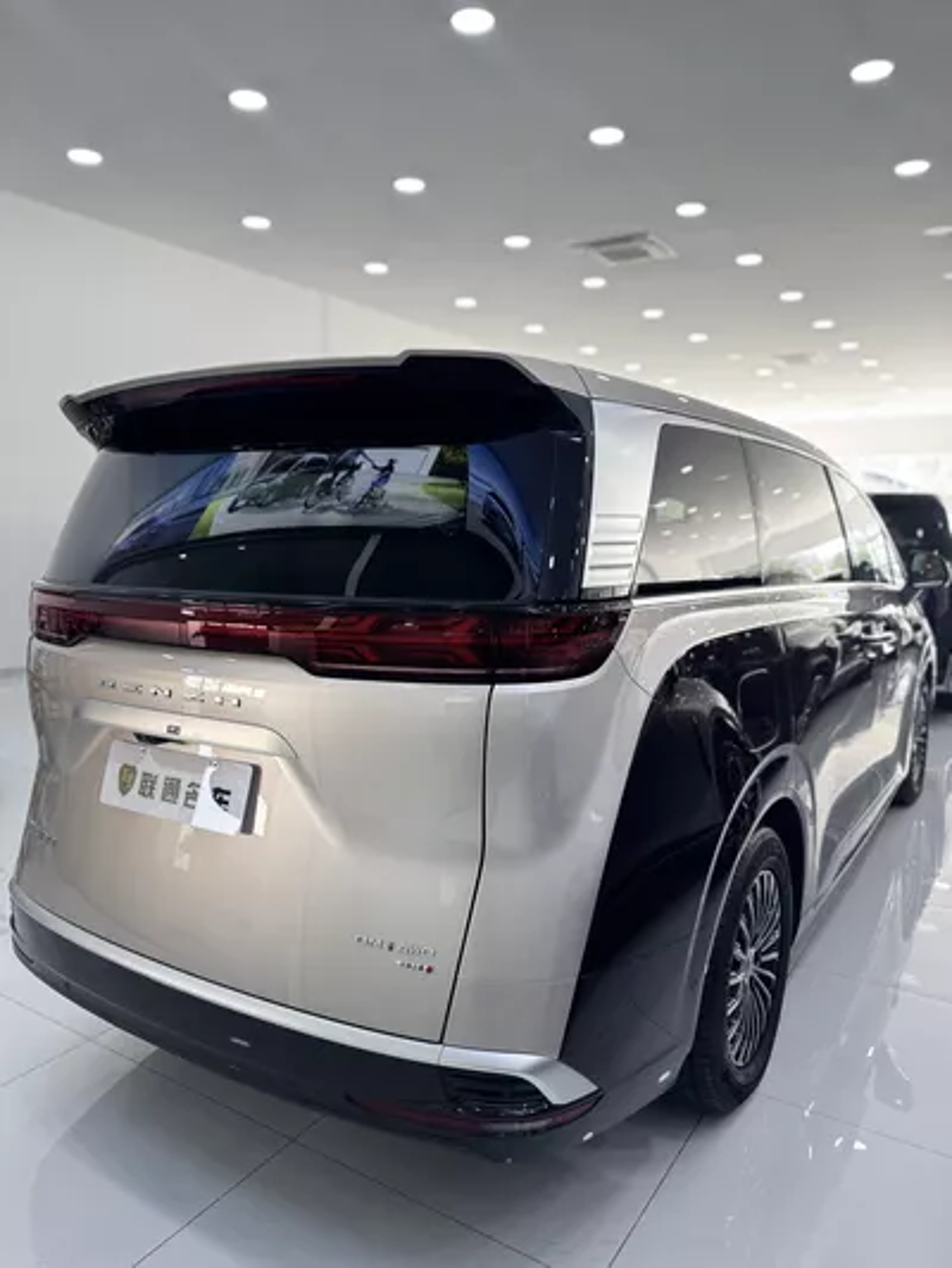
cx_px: 476
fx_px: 880
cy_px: 634
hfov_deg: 56.8
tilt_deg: -7.0
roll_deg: -0.5
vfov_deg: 71.6
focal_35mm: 24
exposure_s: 1/100
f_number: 1.78
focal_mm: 6.76
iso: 80
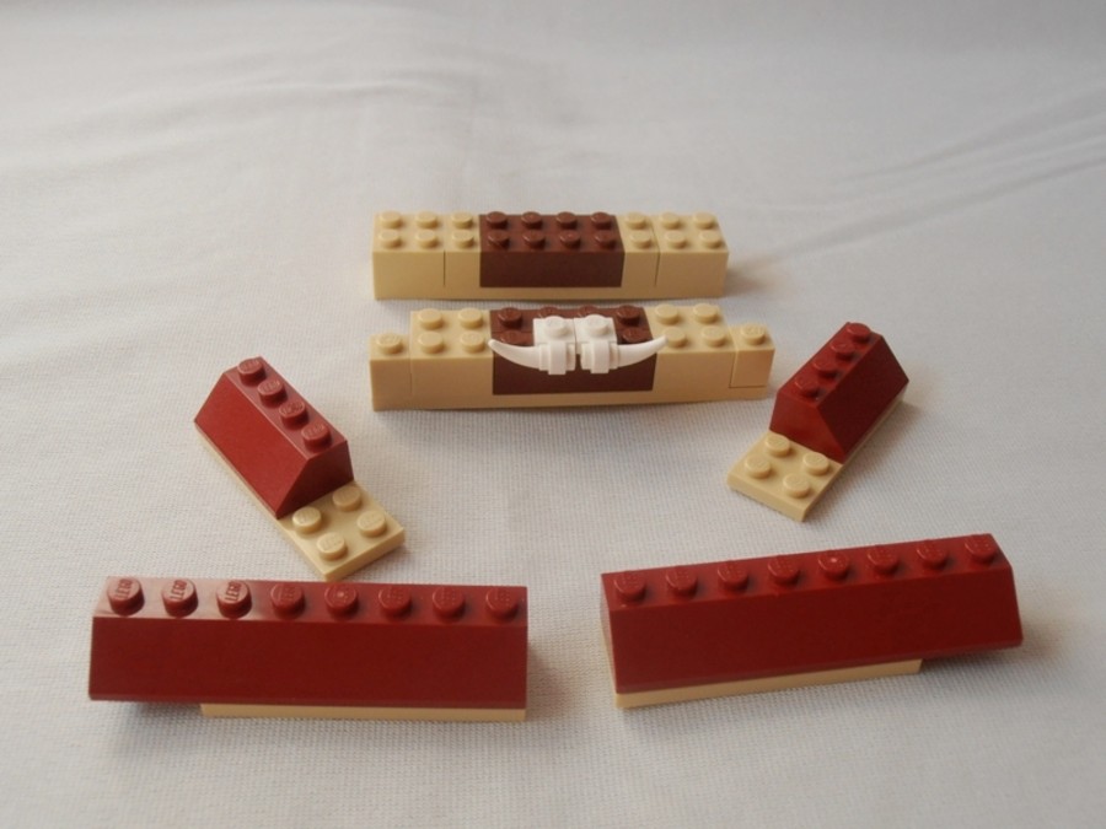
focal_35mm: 37
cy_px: 414
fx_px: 1182
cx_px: 553
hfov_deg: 50.1
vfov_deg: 38.7
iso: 80
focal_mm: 6.61
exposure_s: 1/60
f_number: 3.9
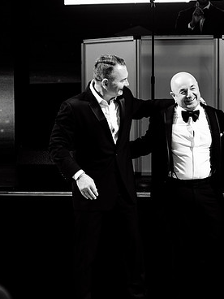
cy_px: 143
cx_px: 213
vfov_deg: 18.5
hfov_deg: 13.8
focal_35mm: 106
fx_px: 915
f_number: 2.8
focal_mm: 70
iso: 2000
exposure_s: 1/200
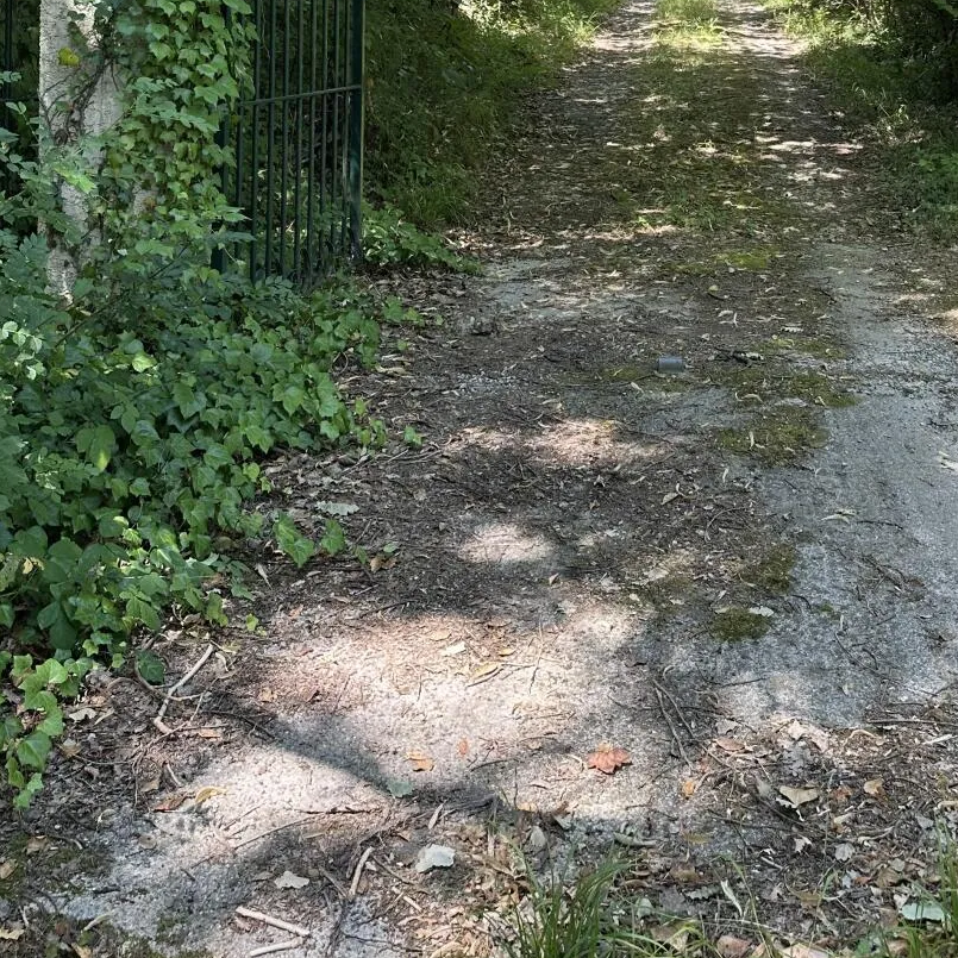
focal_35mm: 45
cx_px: 665
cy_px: -30
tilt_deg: +4.0
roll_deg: -0.1
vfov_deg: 33.8
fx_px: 1409
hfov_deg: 37.0
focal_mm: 6.86
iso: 64
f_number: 1.78
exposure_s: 1/187
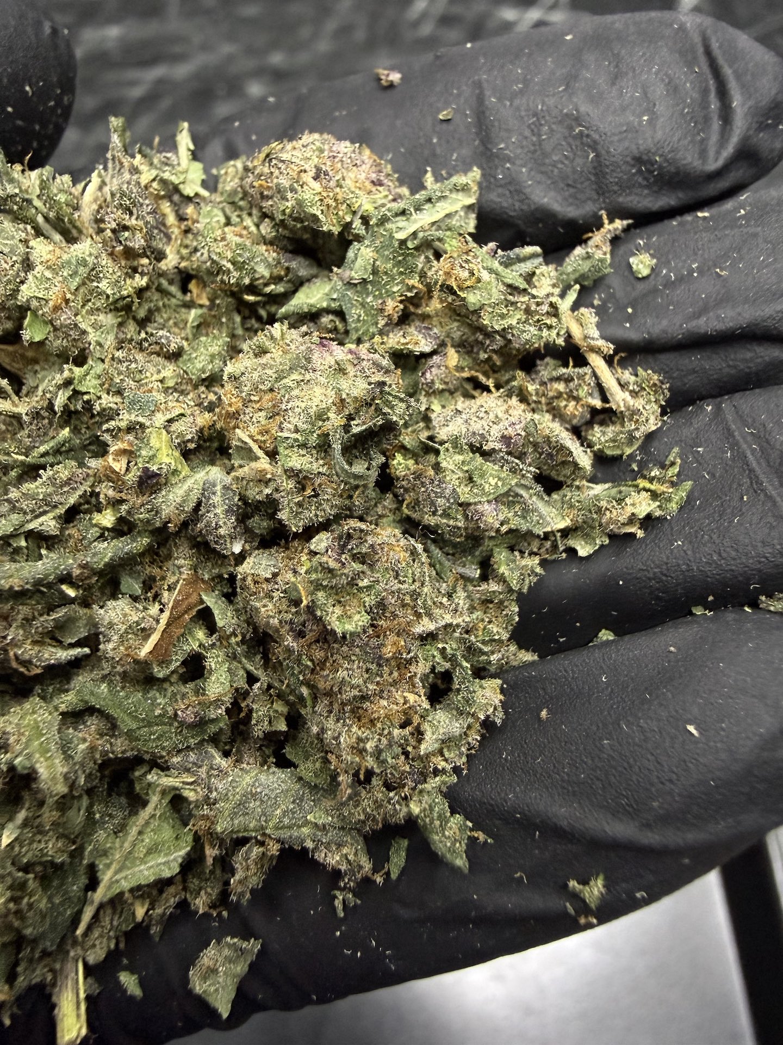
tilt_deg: -61.7
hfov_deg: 56.8
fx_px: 724
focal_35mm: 24
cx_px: 392
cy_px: 522
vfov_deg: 71.6
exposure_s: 1/48
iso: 320
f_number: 2.2
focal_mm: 2.22
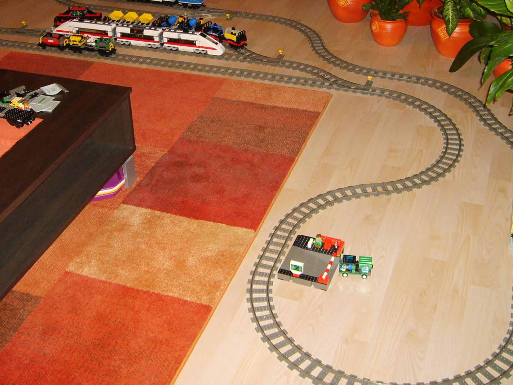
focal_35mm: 50
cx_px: 214
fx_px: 741
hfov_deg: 38.1
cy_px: 137
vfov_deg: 29.0
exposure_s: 1/45
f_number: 2.8
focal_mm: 5.8
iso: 150
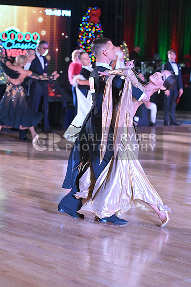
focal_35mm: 102
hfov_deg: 13.4
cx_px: 96
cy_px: 144
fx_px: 811
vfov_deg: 20.0
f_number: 4
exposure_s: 1/400
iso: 5000
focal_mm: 102
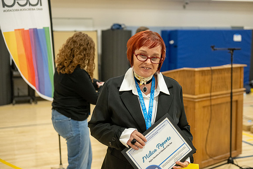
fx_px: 351
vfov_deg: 27.0
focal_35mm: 50
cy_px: 84
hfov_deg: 39.6
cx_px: 126
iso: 3200
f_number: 2.8
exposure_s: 1/250
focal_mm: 50
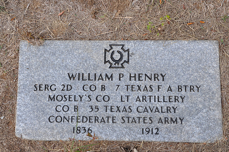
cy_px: 75
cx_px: 120
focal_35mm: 54
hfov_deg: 36.9
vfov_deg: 25.0
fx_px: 343
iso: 200
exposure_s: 1/60
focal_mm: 34
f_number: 8
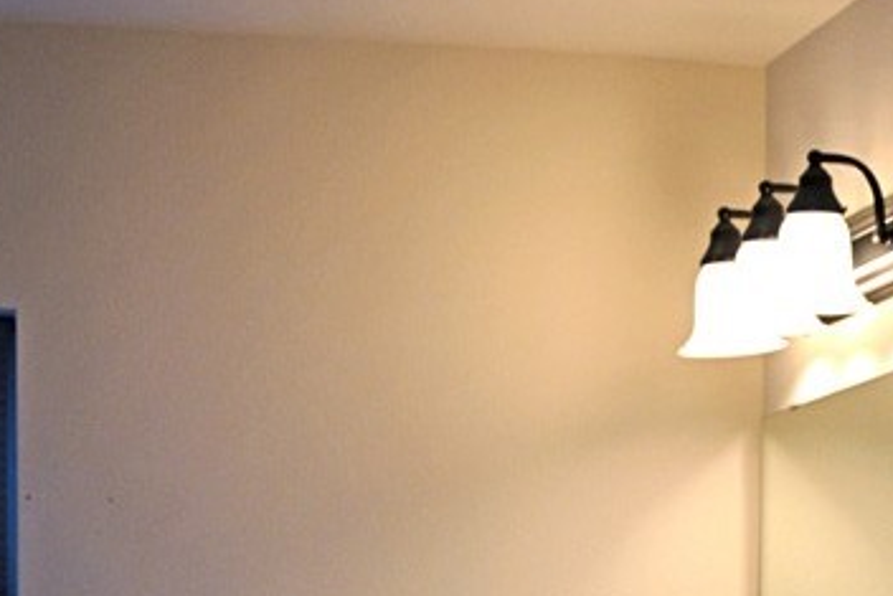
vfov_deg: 9.6
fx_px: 3449
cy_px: 864
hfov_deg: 14.6
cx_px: 755
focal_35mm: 139
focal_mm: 30
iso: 400
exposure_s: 1/100
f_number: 5
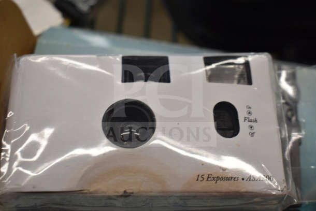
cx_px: 158
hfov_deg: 38.9
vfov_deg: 26.5
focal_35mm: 51
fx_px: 448
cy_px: 106
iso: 280
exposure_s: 1/50
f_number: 4.5
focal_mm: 34
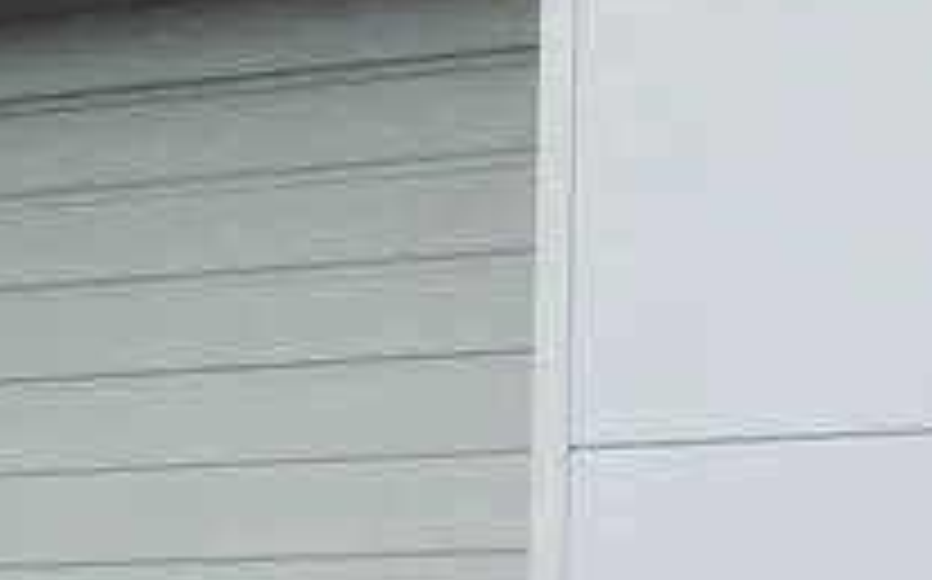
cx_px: 347
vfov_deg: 5.3
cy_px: 1668
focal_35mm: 236
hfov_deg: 8.9
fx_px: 5990
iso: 125
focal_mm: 8
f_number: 3.7
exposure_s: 1/1000
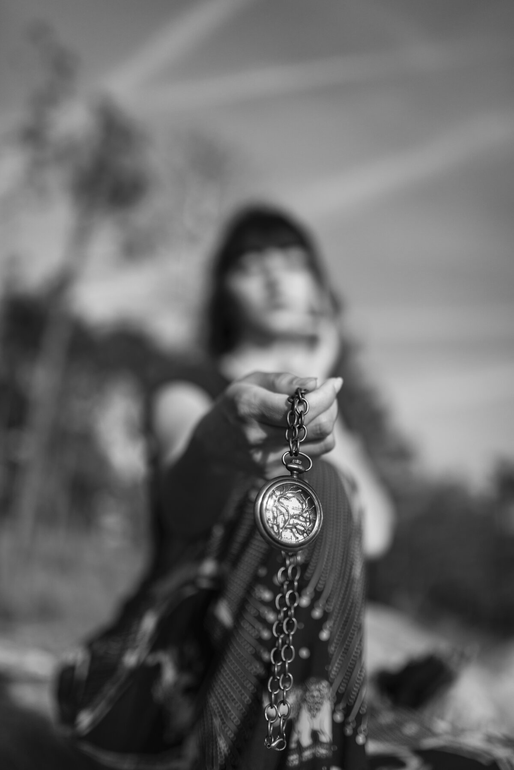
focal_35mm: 35
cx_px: 257
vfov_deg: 54.4
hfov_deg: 37.9
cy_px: 385
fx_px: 749
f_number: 1.4
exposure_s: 1/2000
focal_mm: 35
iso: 100
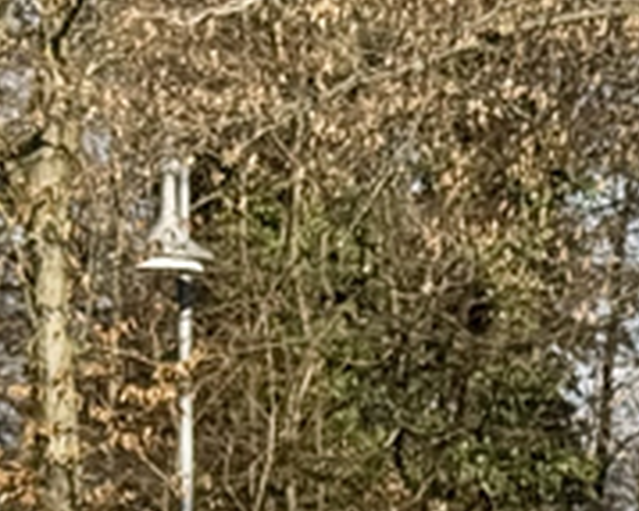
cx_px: 1324
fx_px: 4650
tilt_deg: -1.1
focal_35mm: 246
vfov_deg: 6.2
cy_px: 724
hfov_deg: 7.5
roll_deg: +1.7
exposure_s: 1/888
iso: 64
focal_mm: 6.76
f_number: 1.78
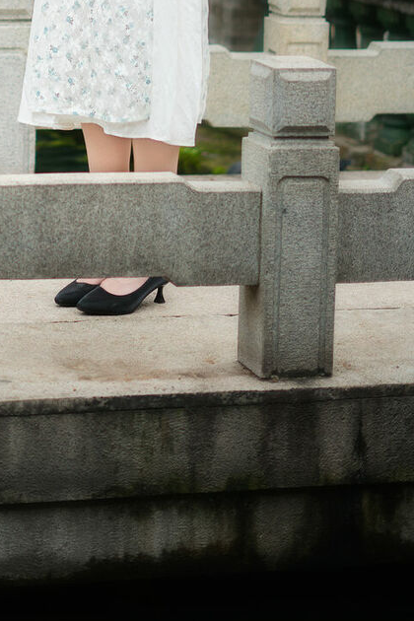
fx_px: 2156
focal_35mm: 125
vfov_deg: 15.9
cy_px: -87
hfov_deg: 10.9
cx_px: -15
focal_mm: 50
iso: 100
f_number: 1.8
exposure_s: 1/320
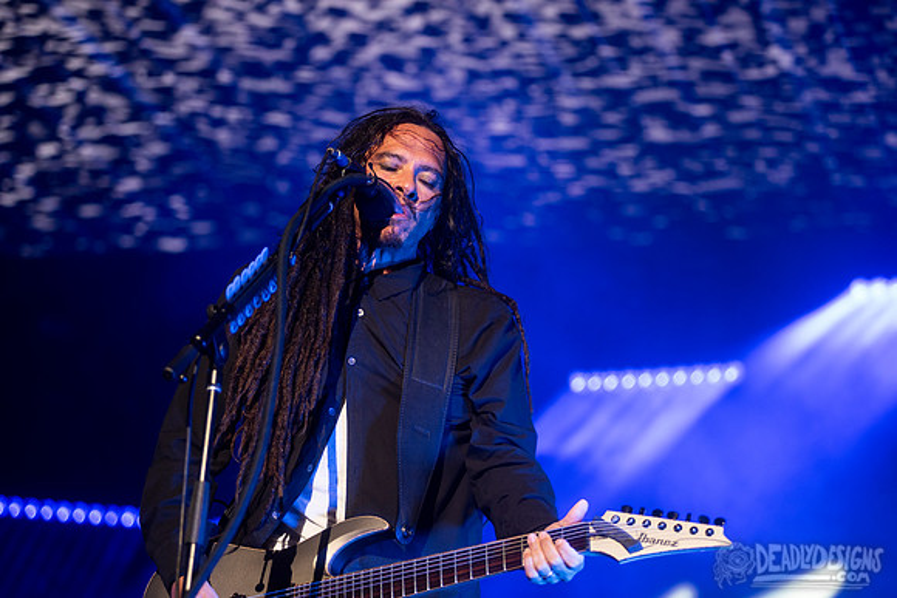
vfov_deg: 13.7
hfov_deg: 20.4
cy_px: 299
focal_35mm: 100
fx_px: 2492
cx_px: 448
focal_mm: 100
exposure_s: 1/500
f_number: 3.2
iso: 1000
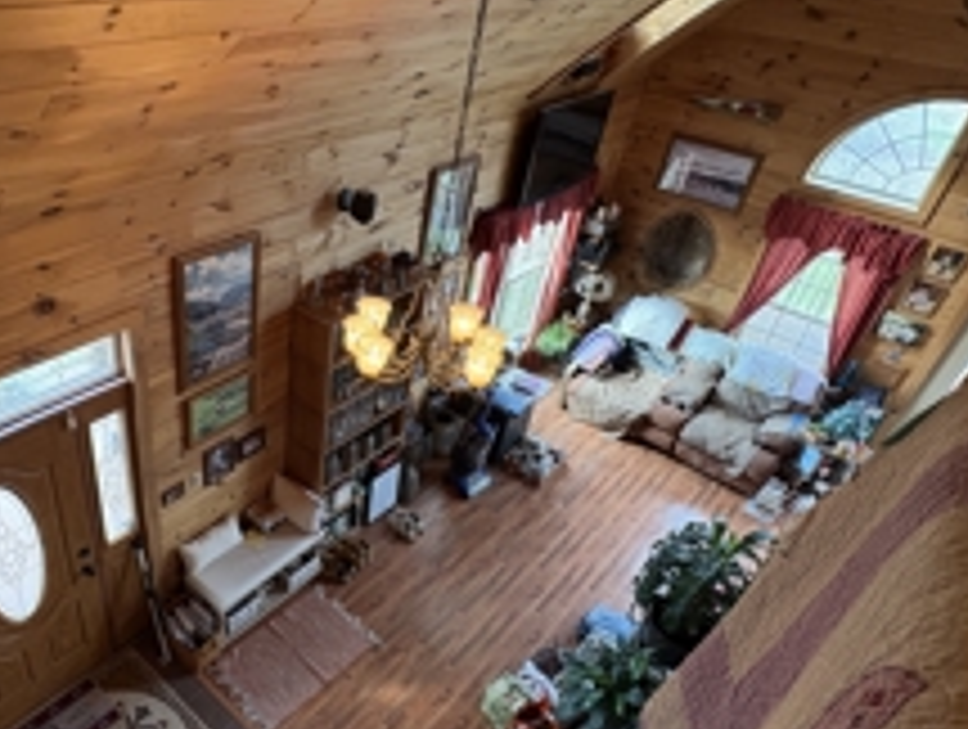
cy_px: 387
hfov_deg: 65.3
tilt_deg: -35.2
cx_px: 315
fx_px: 728
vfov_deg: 53.2
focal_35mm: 26
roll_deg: -4.8
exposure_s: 1/120
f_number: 2.2
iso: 320
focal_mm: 2.22
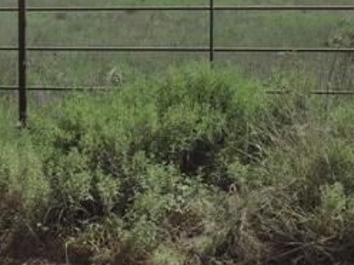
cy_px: 73
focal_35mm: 165
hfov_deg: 12.0
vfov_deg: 9.0
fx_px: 1687
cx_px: 111
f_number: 3.3
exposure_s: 1/1250
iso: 80
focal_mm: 7.1
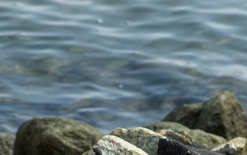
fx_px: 3502
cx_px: 109
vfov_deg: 2.5
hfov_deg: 4.0
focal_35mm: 520
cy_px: 151
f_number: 10
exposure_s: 1/400
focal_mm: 180
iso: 200
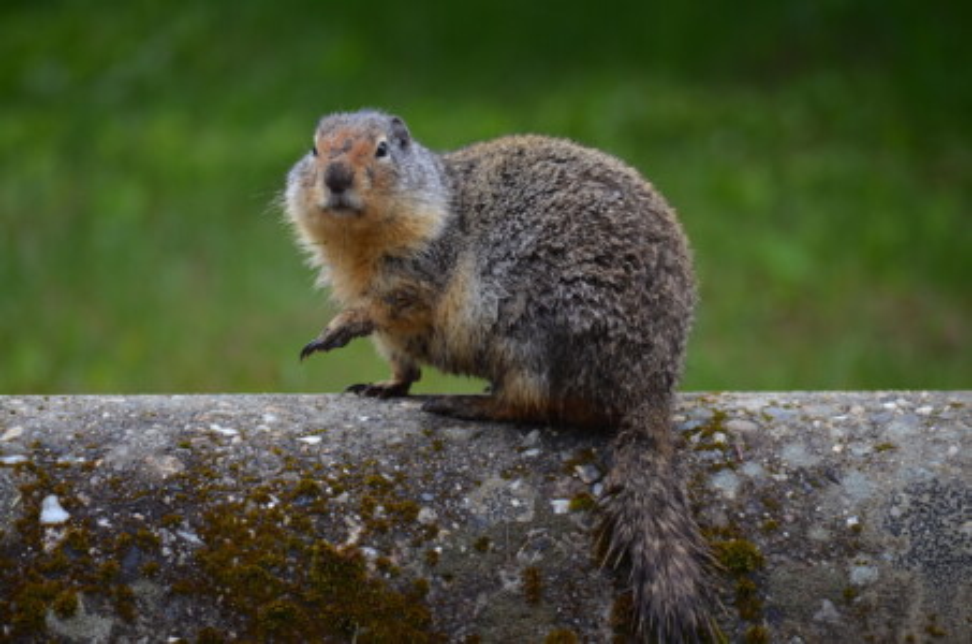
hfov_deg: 7.4
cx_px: 486
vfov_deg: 4.9
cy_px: 322
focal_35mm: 278
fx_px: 7477
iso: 400
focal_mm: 185
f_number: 5.6
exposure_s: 1/320
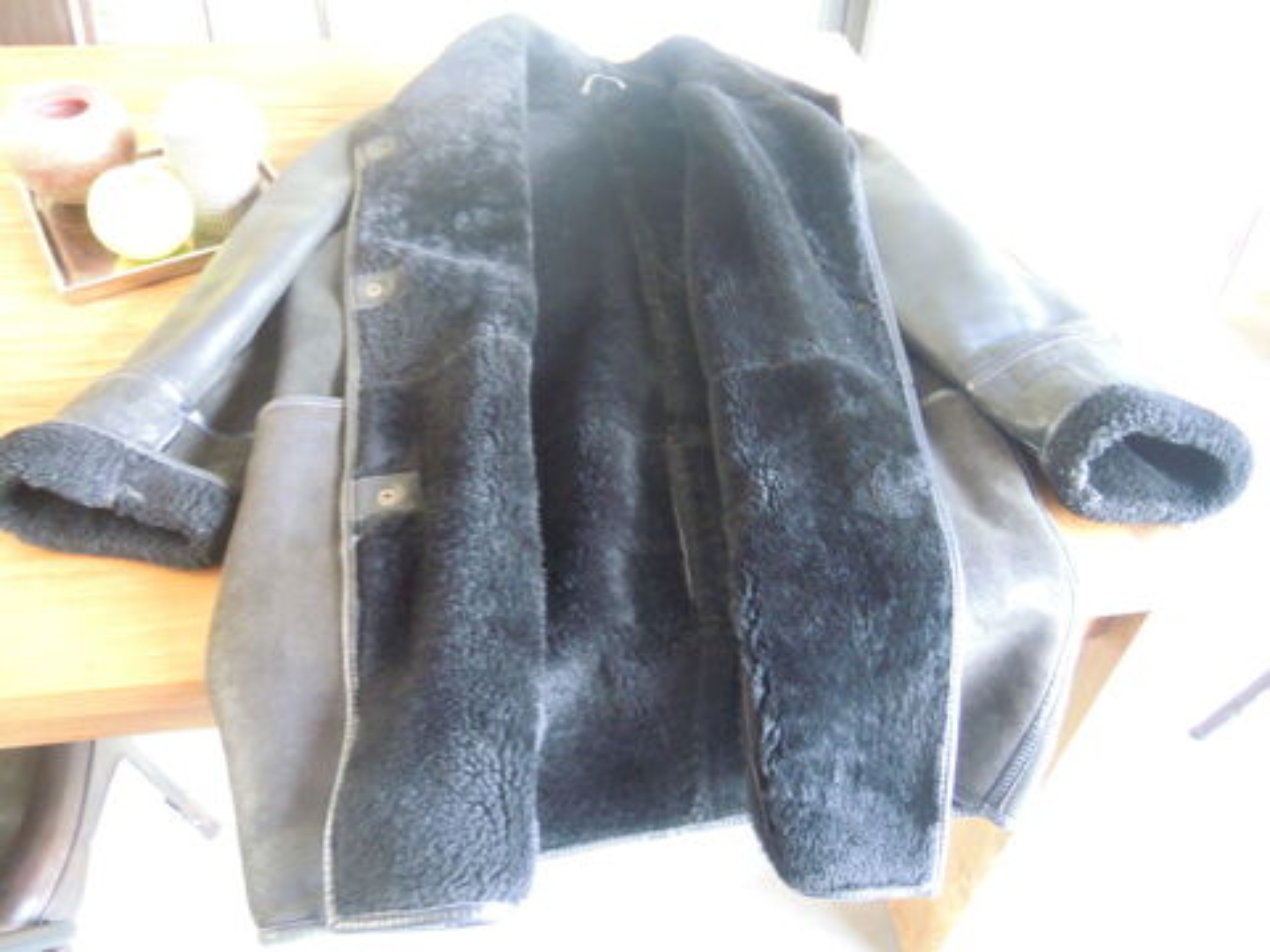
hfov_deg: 63.4
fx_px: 1027
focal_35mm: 28
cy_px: 476
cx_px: 635
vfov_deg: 49.7
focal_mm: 5
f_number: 2.7
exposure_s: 1/10
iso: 400
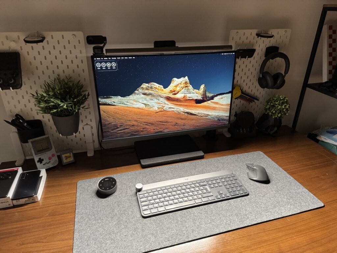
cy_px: 126
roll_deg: +0.5
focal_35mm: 24
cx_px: 168
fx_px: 234
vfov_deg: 56.8
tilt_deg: -26.2
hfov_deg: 71.6
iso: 400
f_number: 1.78
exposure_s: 1/60
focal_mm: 6.76
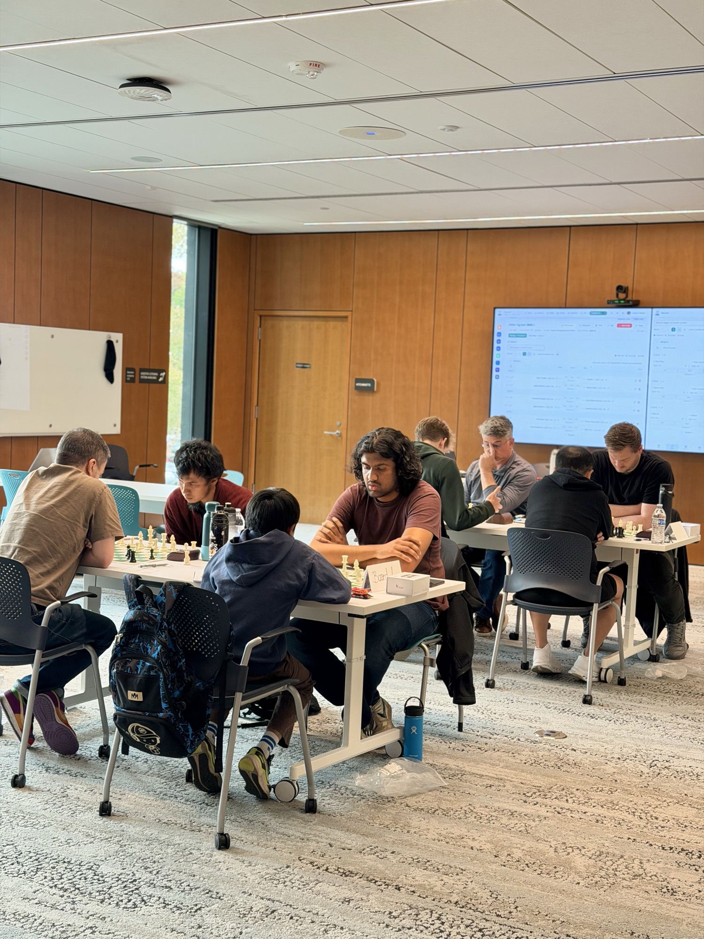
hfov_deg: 30.3
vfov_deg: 39.7
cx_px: 352
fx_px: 1302
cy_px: 470
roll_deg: -2.3
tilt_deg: -3.7
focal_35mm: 48
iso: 160
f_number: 1.78
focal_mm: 6.76
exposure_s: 1/80
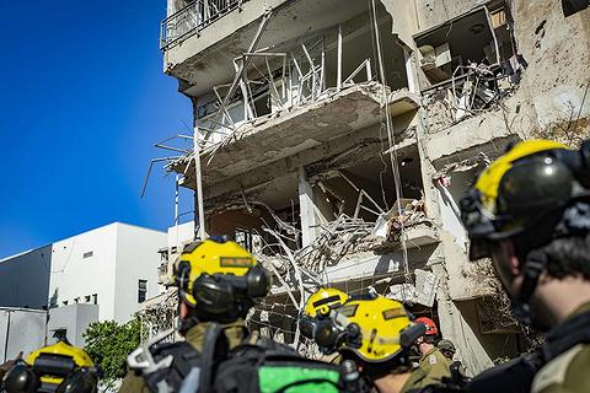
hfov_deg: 54.4
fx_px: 574
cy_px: 196
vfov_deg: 37.9
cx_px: 295
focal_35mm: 35
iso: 160
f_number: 3.5
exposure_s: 1/2500
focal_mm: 35
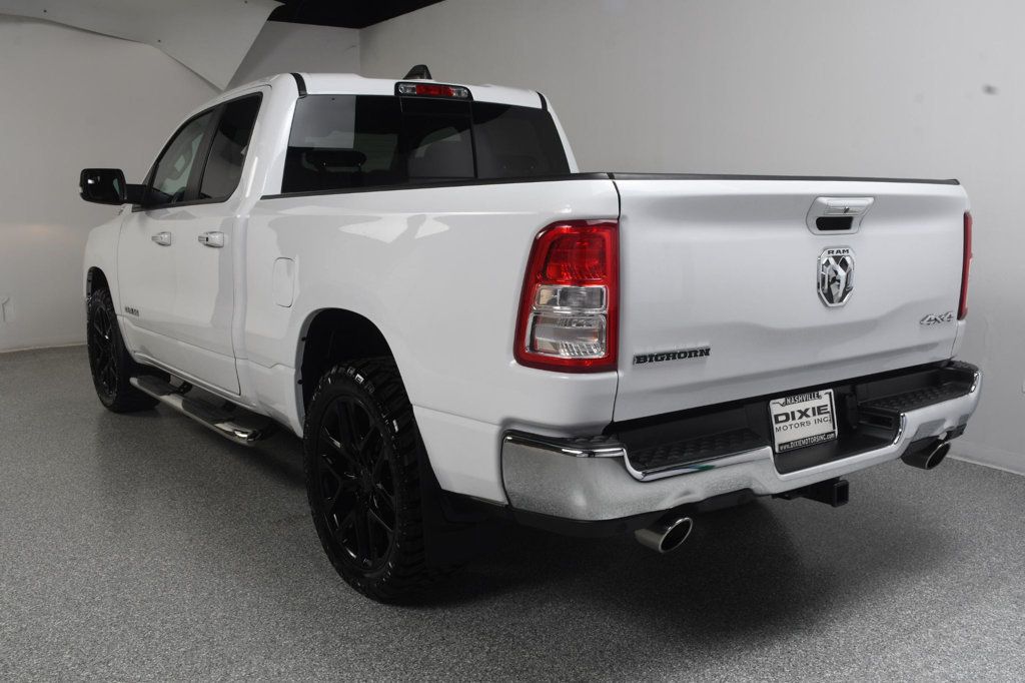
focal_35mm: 33
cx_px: 512
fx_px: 939
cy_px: 342
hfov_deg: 57.2
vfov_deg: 39.9
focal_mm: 22
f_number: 11
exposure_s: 1/160
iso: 100
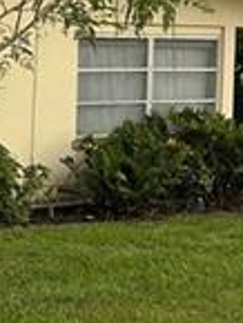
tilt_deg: -4.9
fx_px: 1290
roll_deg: -0.9
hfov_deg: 10.2
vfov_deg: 14.3
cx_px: -187
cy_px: 187
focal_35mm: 138
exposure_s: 1/377
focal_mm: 5.7
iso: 50
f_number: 1.5
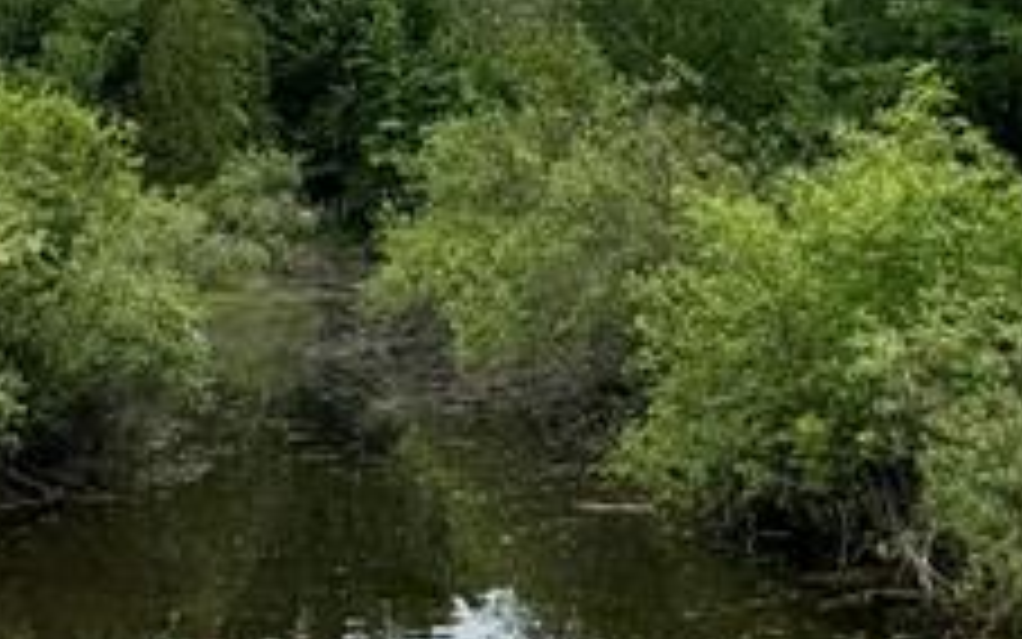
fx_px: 1867
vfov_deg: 18.8
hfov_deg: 30.0
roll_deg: +2.8
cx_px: 216
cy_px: -18
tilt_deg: +6.3
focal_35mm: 67
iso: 50
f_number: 2.2
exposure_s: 1/2584
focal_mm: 2.22
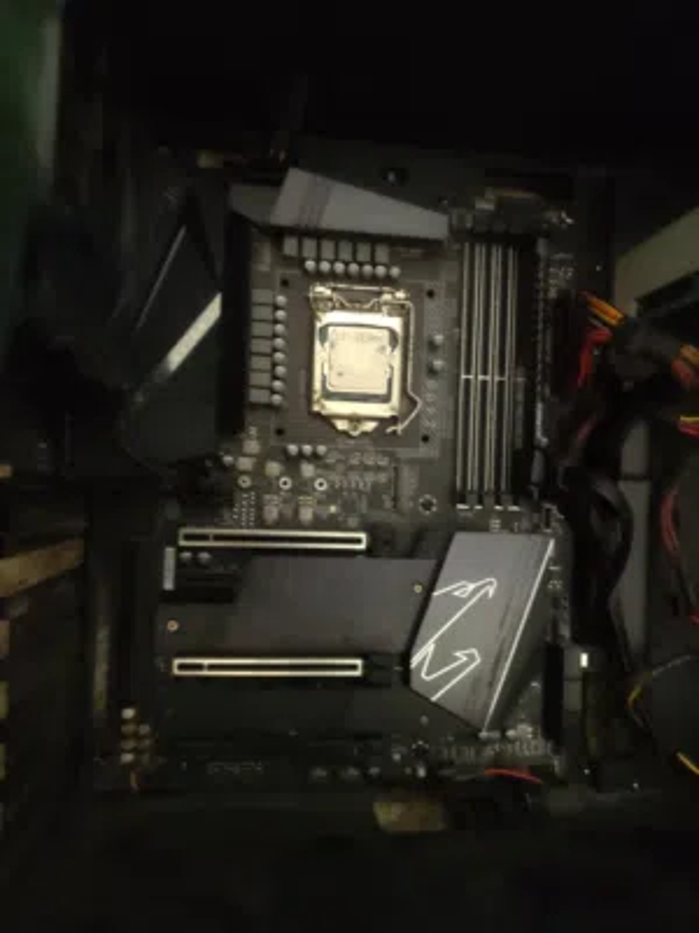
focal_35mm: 27
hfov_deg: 51.4
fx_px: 727
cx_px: 350
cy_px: 466
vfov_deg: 65.3
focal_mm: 4.75
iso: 4000
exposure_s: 1/7
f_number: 1.65
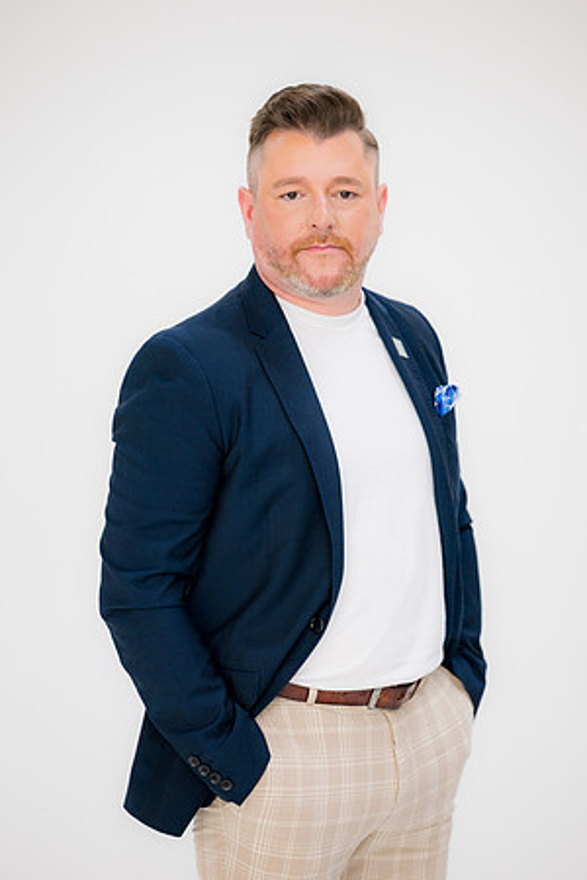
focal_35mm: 85
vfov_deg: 23.9
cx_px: 294
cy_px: 440
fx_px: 2079
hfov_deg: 16.1
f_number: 2.2
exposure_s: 1/125
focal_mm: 85
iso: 200
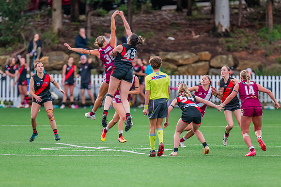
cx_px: 128
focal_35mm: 526
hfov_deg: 3.9
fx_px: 4106
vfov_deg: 2.6
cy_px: 116
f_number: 4
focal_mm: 420
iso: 1000
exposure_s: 1/800
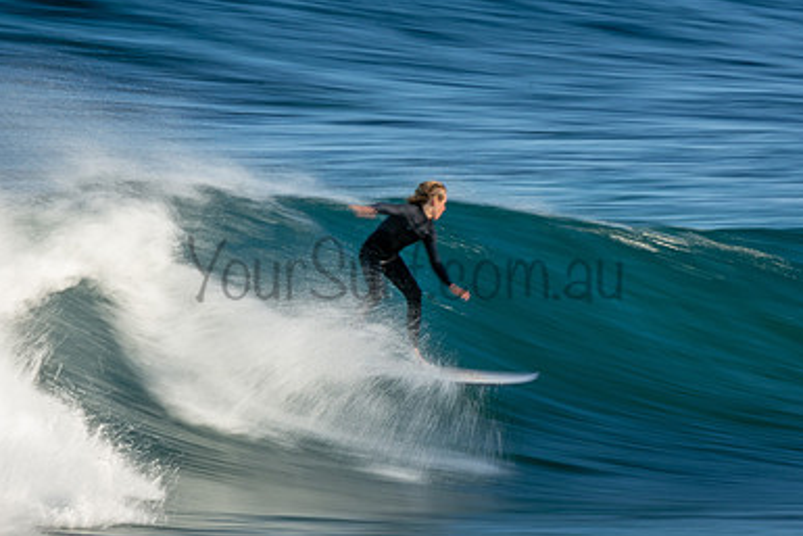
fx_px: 20171
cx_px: 403
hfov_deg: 2.3
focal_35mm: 904
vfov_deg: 1.5
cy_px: 251
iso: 100
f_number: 29
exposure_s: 1/20
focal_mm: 400
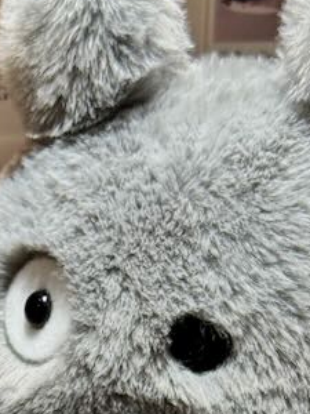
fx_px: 2448
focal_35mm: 205
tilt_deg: -36.3
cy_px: 686
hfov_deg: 7.2
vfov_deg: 9.3
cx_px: 11
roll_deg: +0.0
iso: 64
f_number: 1.78
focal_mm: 6.76
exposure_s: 1/100
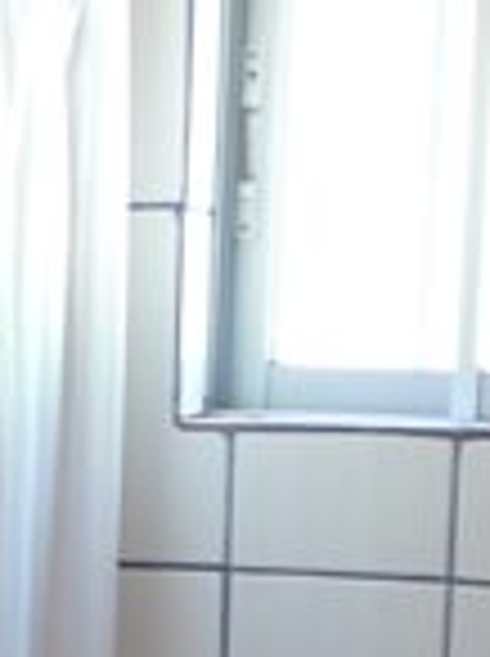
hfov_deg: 10.3
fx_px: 2726
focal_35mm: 144
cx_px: 274
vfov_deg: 12.4
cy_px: 1242
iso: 100
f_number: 2.8
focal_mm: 7.4
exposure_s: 1/4
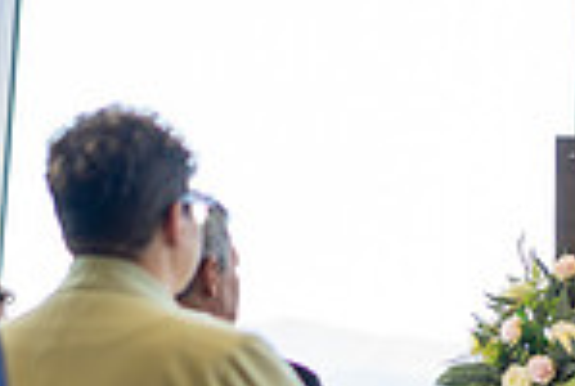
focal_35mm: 196
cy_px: 581
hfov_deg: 10.2
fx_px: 3137
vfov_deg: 6.9
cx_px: 849
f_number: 1.4
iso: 125
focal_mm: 50
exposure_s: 1/200
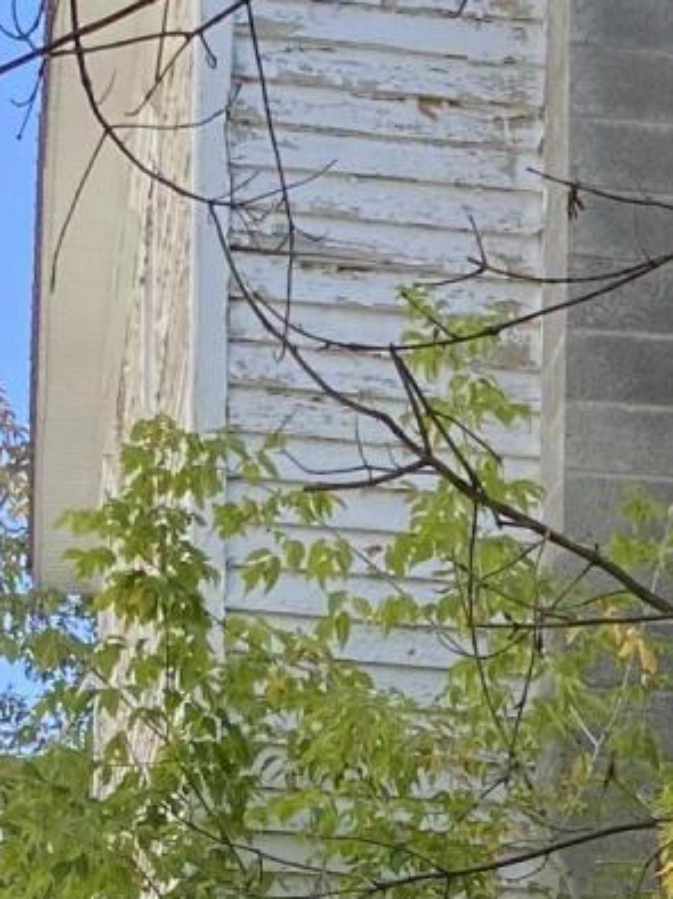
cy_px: 1419
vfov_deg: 13.9
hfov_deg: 11.1
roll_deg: -0.3
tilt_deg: +3.2
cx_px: 664
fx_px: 3425
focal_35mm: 132
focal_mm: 4.25
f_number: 1.8
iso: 32
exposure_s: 1/475
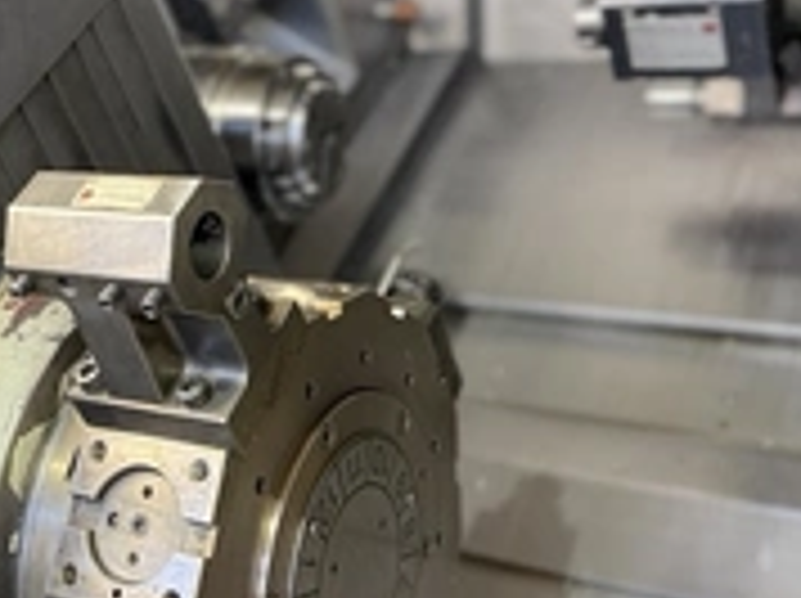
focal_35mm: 54
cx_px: 234
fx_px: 1248
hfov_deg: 35.1
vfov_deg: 26.9
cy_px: 238
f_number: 1.78
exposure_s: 1/50
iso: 200
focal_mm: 6.76
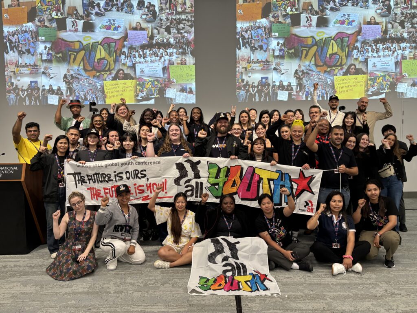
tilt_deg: -4.3
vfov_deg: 53.1
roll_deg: +1.1
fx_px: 313
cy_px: 156
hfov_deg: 67.3
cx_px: 208
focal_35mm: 26
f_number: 1.6
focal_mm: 5.96
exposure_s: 1/50
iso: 160
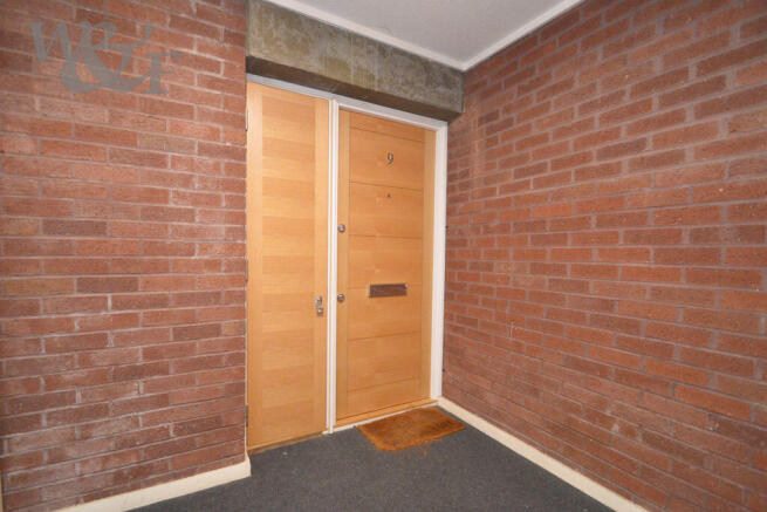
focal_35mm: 15
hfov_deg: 100.4
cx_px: 384
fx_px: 320
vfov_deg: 77.4
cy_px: 256
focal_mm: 10
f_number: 3.5
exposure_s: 1/60
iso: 3200
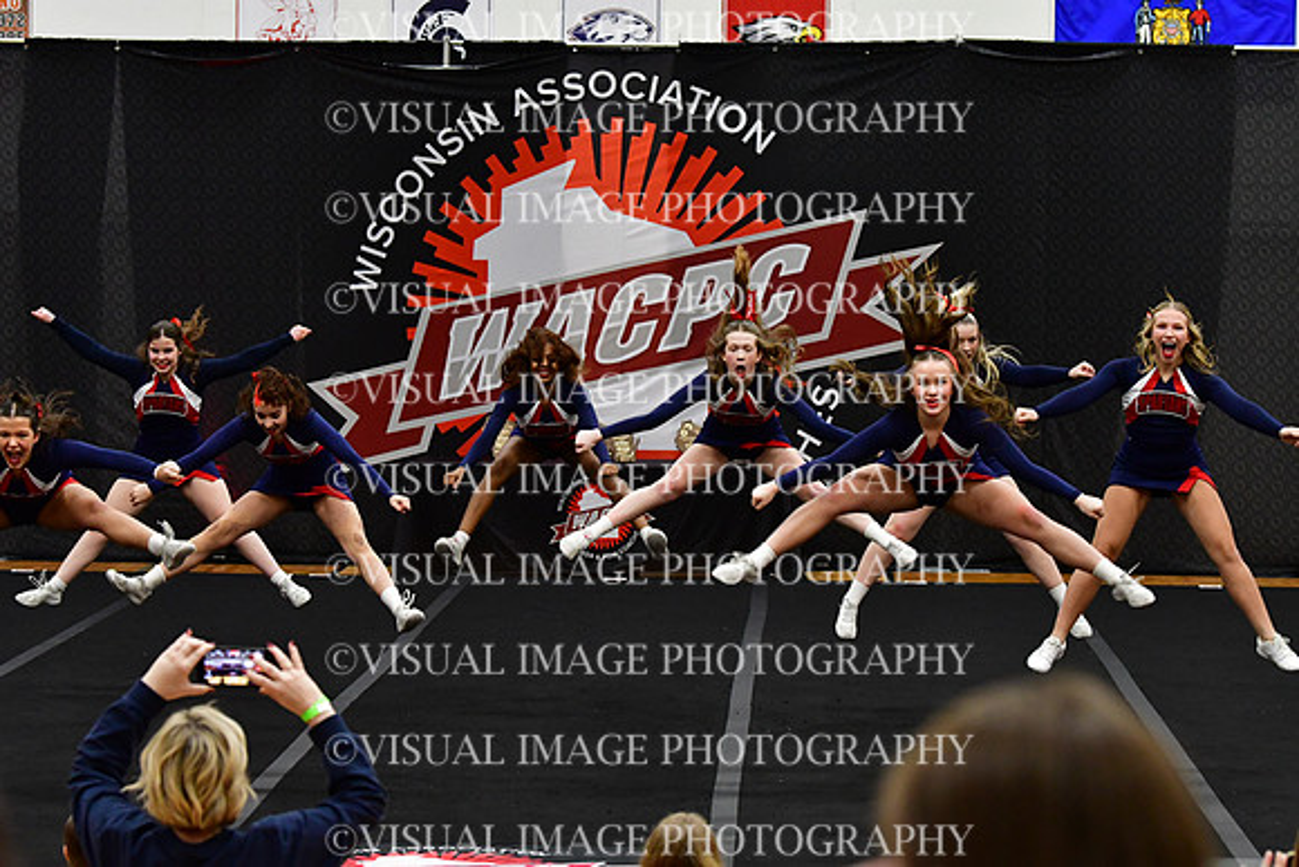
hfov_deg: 19.5
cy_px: 434
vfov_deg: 13.0
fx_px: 3789
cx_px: 650
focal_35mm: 105
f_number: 4
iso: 4000
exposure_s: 1/500
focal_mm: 70
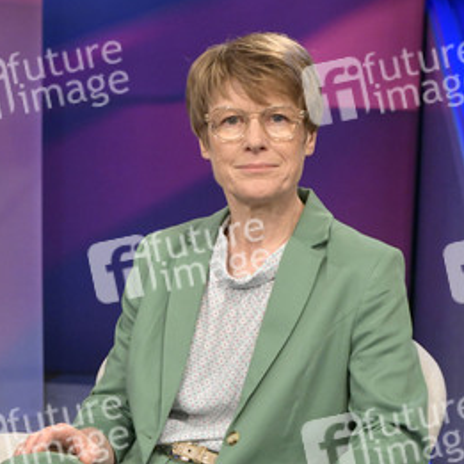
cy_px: 350
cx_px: 231
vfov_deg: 22.0
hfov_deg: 22.2
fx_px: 1183
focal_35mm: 78
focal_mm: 60
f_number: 6.3
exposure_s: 1/250
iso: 2500
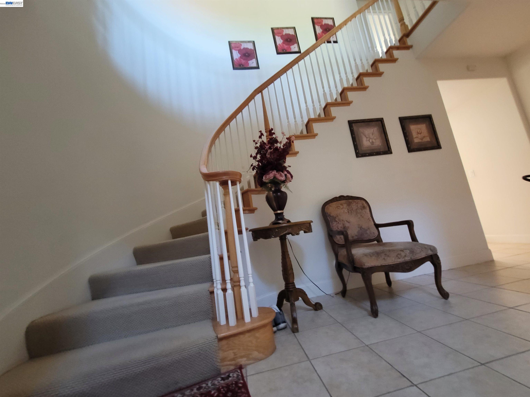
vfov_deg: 89.9
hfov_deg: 106.2
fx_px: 199
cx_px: 265
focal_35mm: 13
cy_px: 198
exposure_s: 1/24
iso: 640
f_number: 2.2
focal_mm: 2.2
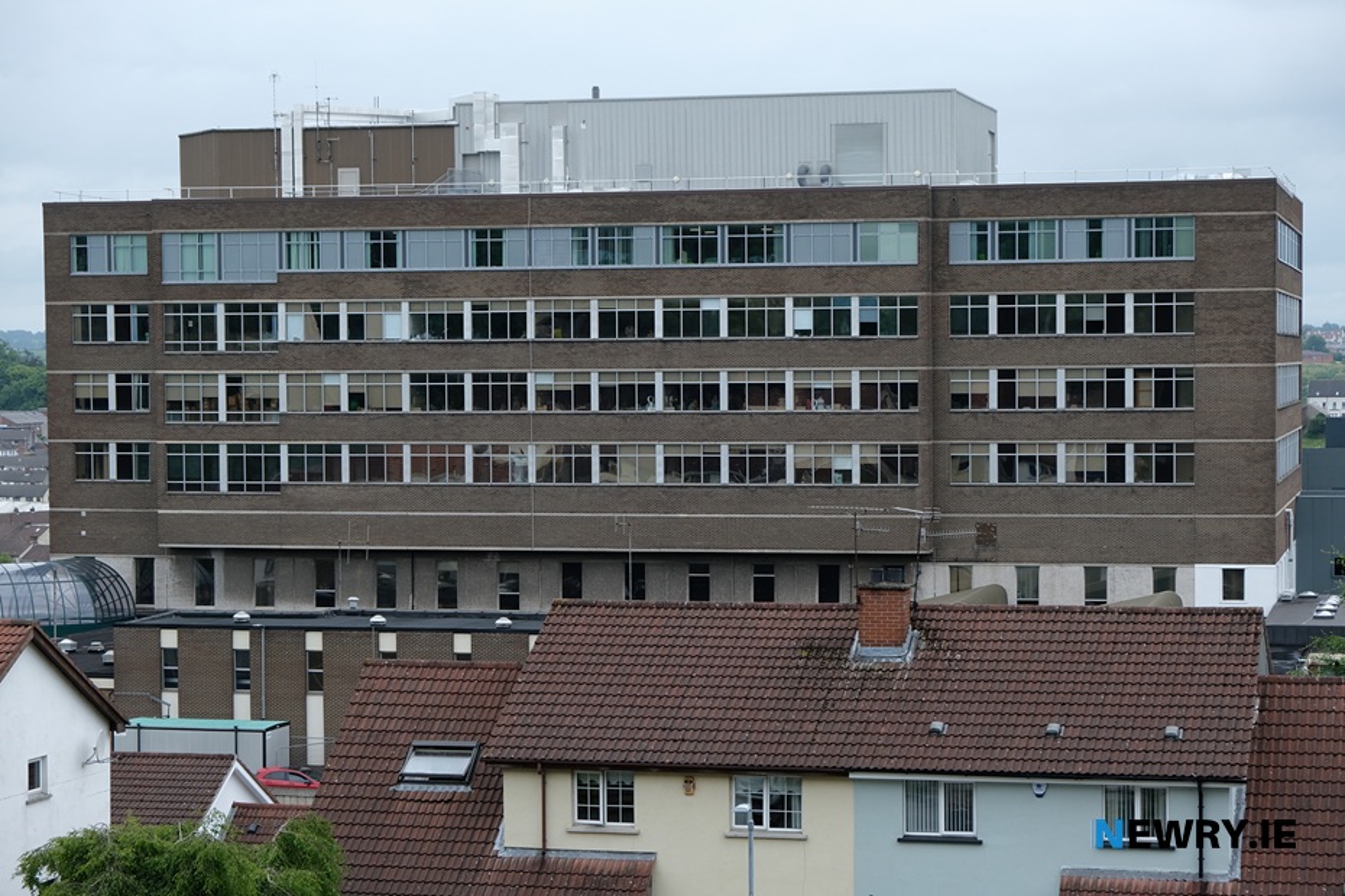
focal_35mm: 83
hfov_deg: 24.5
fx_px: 3101
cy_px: 448
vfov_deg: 16.5
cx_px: 672
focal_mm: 55
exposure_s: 1/1800
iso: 800
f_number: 5
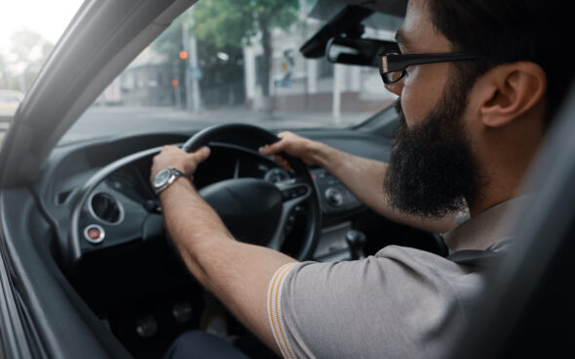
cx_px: 285
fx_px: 392
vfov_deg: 49.3
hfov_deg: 72.5
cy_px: 169
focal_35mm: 25
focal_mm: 16
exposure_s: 1/200
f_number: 2.8
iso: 320
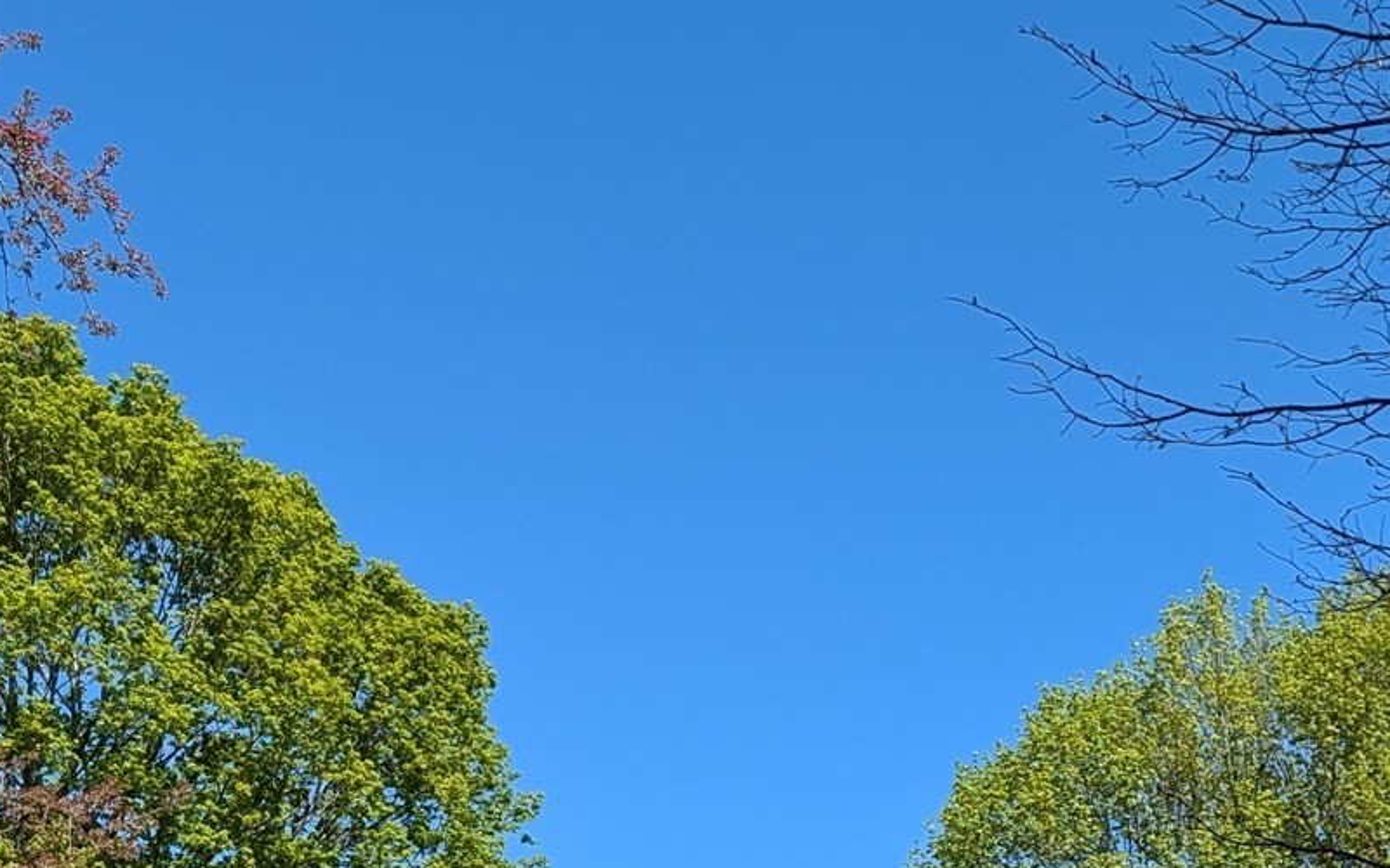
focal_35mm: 65
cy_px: 1305
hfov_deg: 31.4
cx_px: 886
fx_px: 2462
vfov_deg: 17.9
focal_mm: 6.9
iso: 19
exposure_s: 1/8772
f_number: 1.68
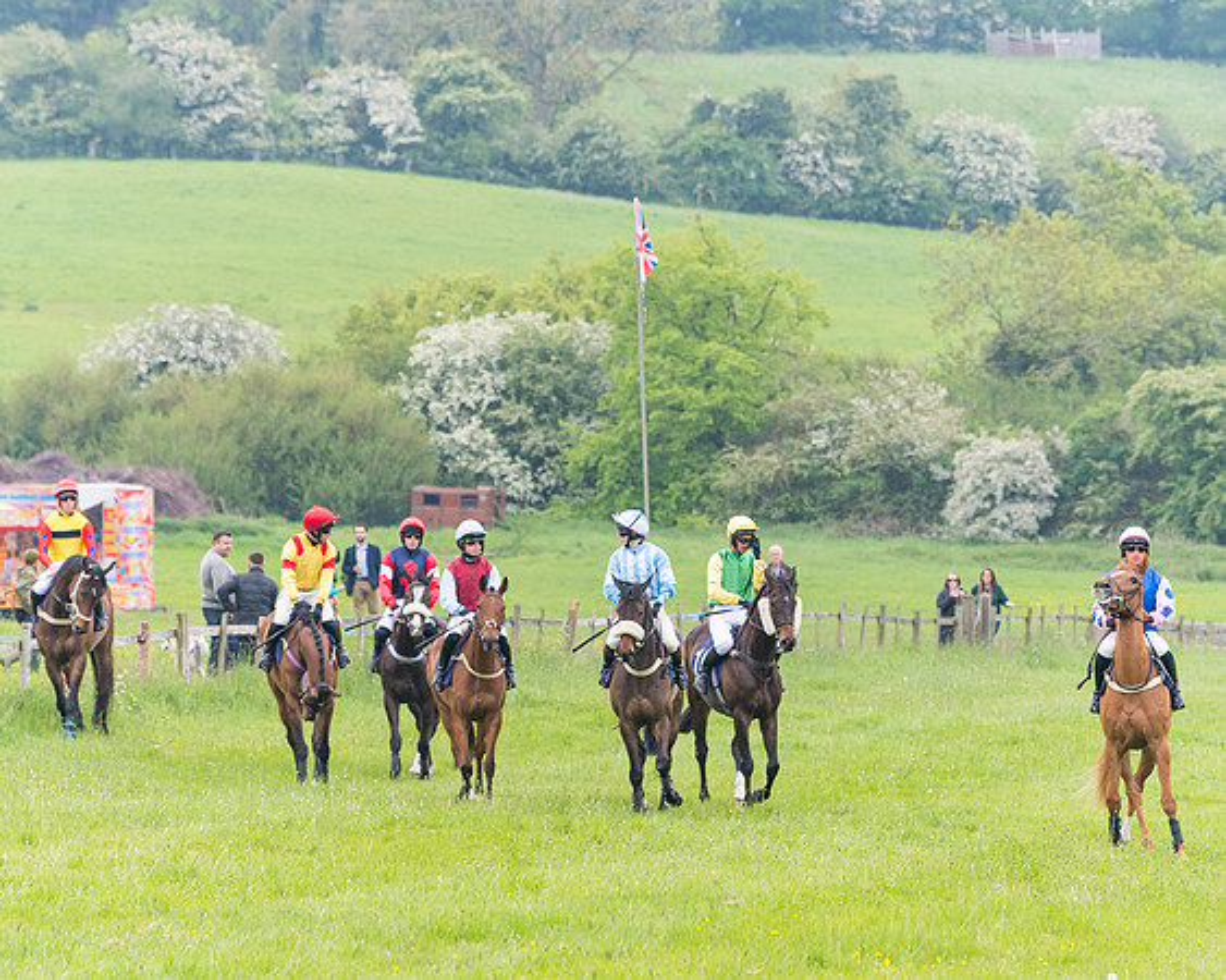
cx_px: 630
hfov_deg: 6.9
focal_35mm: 279
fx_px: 10107
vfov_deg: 5.6
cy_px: 492
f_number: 4
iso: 400
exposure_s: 1/1250
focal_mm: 160
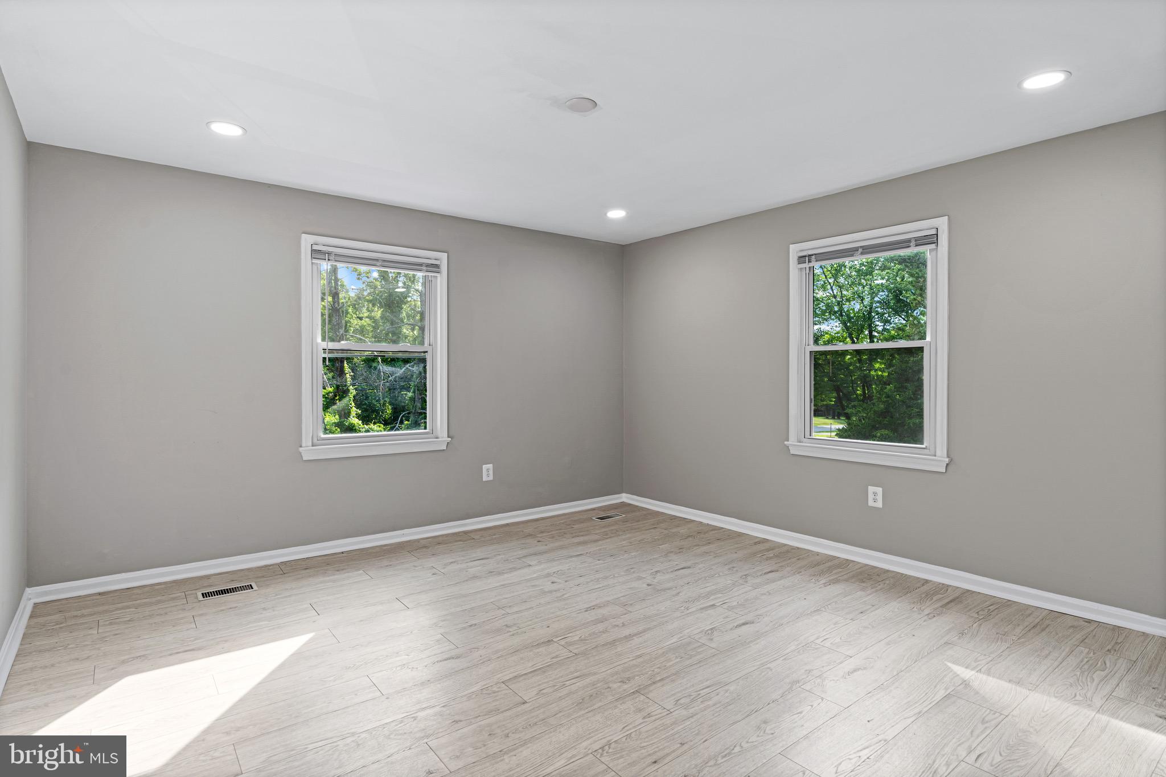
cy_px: 388
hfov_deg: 90.0
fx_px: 583
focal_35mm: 18
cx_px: 583
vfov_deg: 67.4
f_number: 8
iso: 320
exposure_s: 1/8
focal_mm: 18
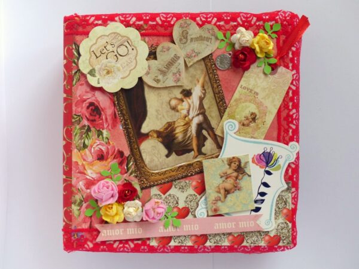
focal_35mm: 41
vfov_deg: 35.1
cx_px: 180
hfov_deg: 45.8
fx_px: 425
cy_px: 134
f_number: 2.8
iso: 100
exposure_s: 1/100
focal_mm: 7.4
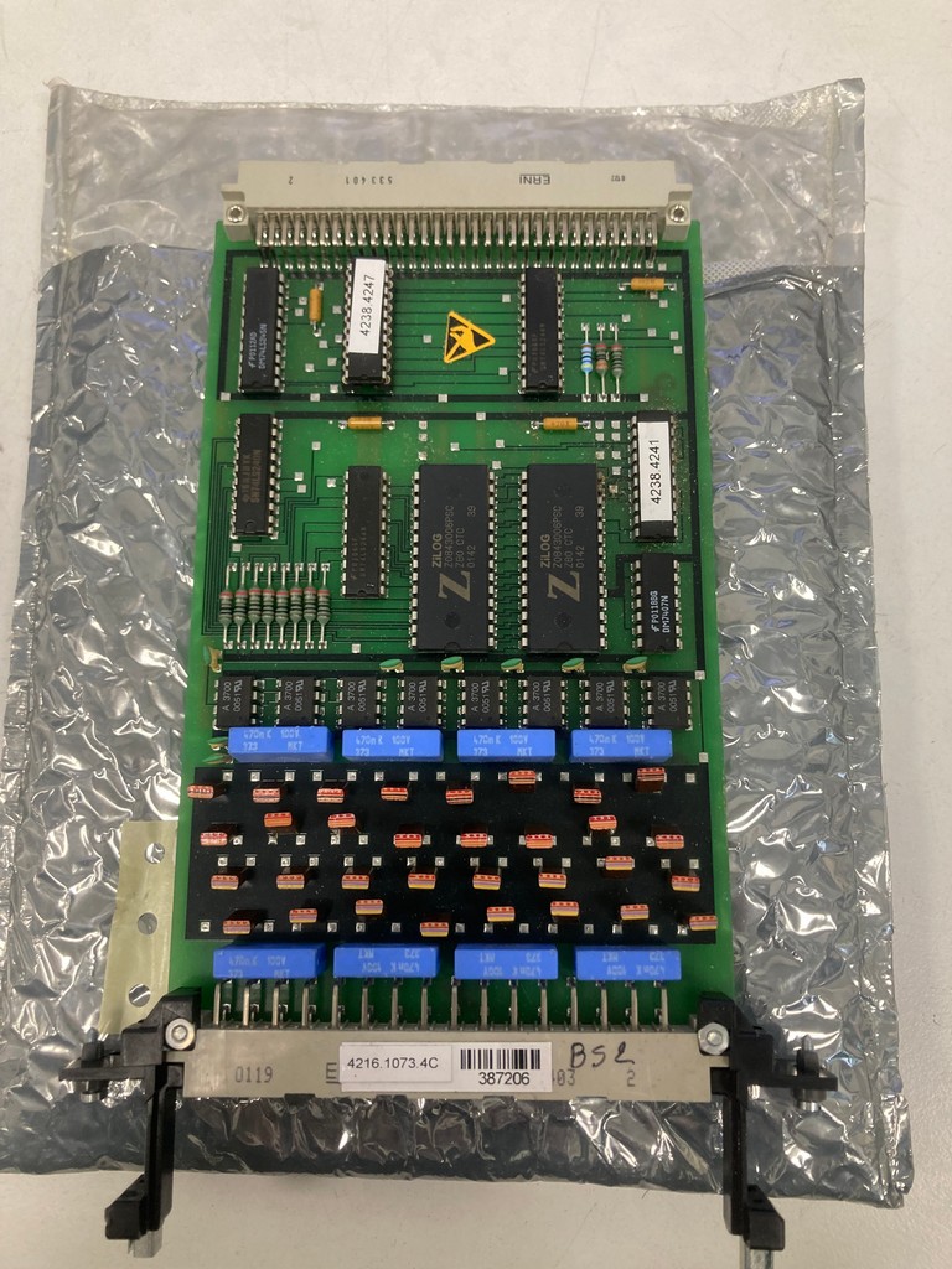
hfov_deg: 49.7
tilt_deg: -80.3
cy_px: 634
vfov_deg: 63.4
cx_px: 476
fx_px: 1027
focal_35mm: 28
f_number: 1.8
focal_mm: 3.99
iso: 100
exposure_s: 1/60
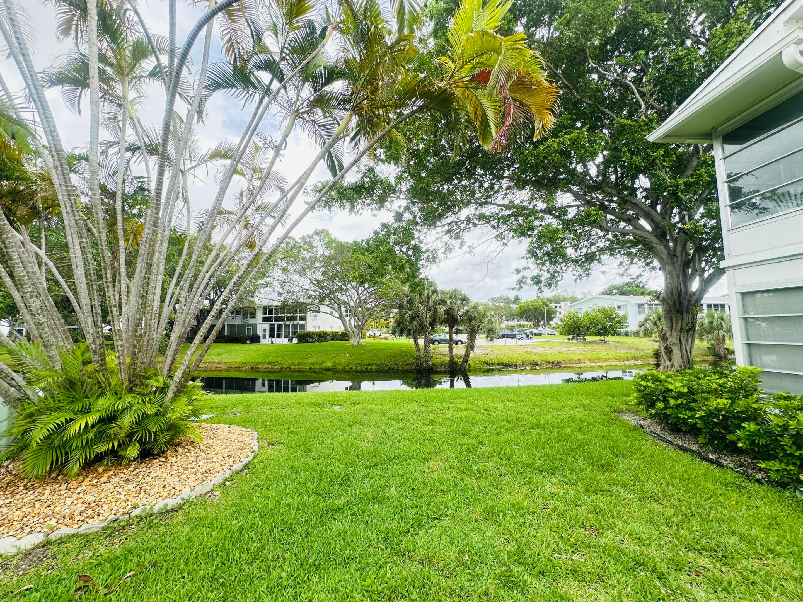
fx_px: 325
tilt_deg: +5.5
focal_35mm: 14
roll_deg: +0.5
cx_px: 402
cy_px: 301
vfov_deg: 85.7
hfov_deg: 102.1
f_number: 2.2
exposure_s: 1/354
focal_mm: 2.22
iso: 40
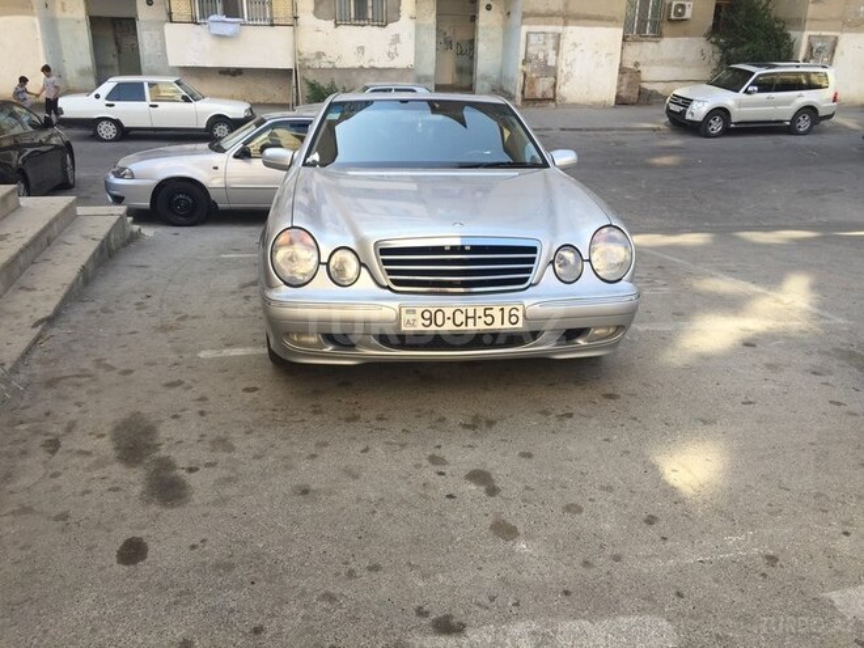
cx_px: 432
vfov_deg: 48.2
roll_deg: -2.6
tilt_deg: -21.9
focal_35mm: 29
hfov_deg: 61.7
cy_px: 324
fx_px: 724
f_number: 2.2
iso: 32
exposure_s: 1/329
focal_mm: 4.15
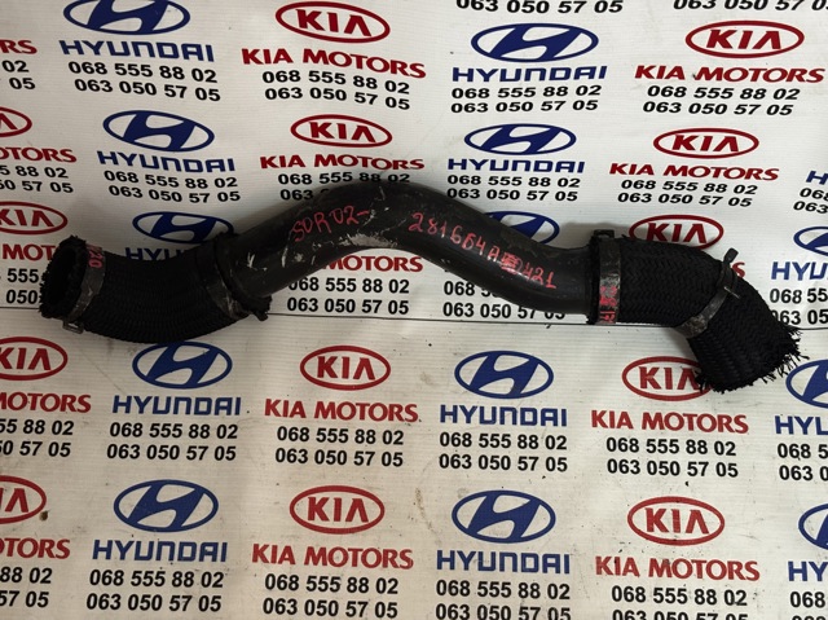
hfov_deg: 36.8
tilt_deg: -67.2
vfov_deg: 28.0
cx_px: 414
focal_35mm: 52
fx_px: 1243
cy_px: 310
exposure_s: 1/40
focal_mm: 5.96
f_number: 1.6
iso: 160
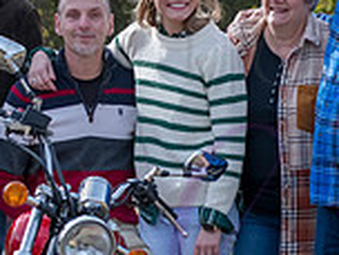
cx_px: 100
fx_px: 2869
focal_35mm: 293
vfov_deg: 5.1
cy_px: 169
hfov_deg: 6.8
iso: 400
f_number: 5.6
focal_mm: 80
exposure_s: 1/1000
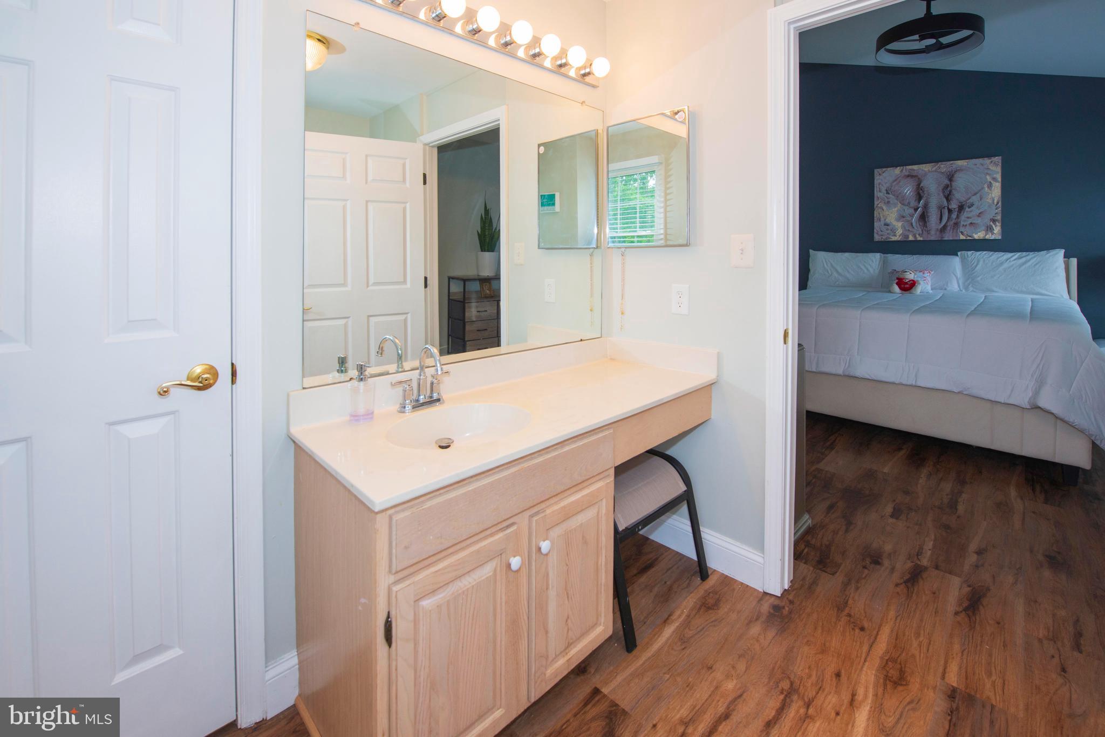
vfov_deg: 81.2
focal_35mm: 14
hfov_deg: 104.2
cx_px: 552
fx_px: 430
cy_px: 368
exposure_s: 1/100
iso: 500
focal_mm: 14
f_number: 7.1
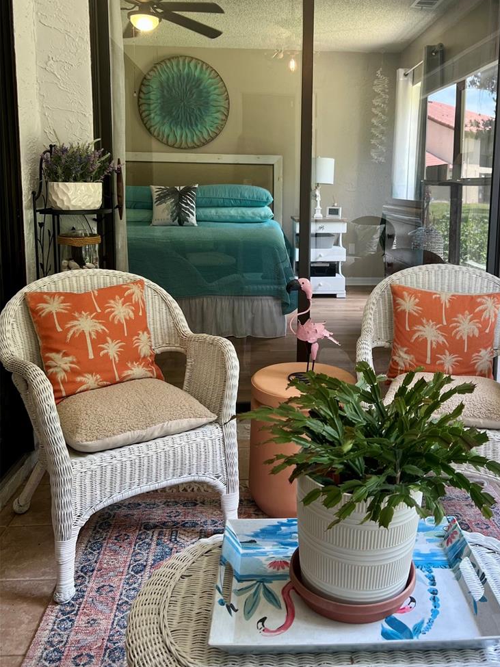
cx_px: 307
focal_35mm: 32
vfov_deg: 56.3
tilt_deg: -5.9
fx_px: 616
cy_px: 257
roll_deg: -0.5
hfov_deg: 43.9
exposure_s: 1/120
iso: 80
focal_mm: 5.7
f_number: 1.5
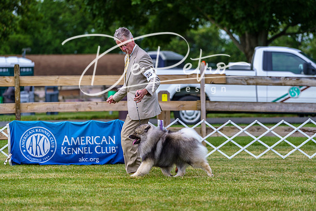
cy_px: 106
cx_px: 158
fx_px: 1501
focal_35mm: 171
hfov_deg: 12.0
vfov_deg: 8.0
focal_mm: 171
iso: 200
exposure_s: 1/500
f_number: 4
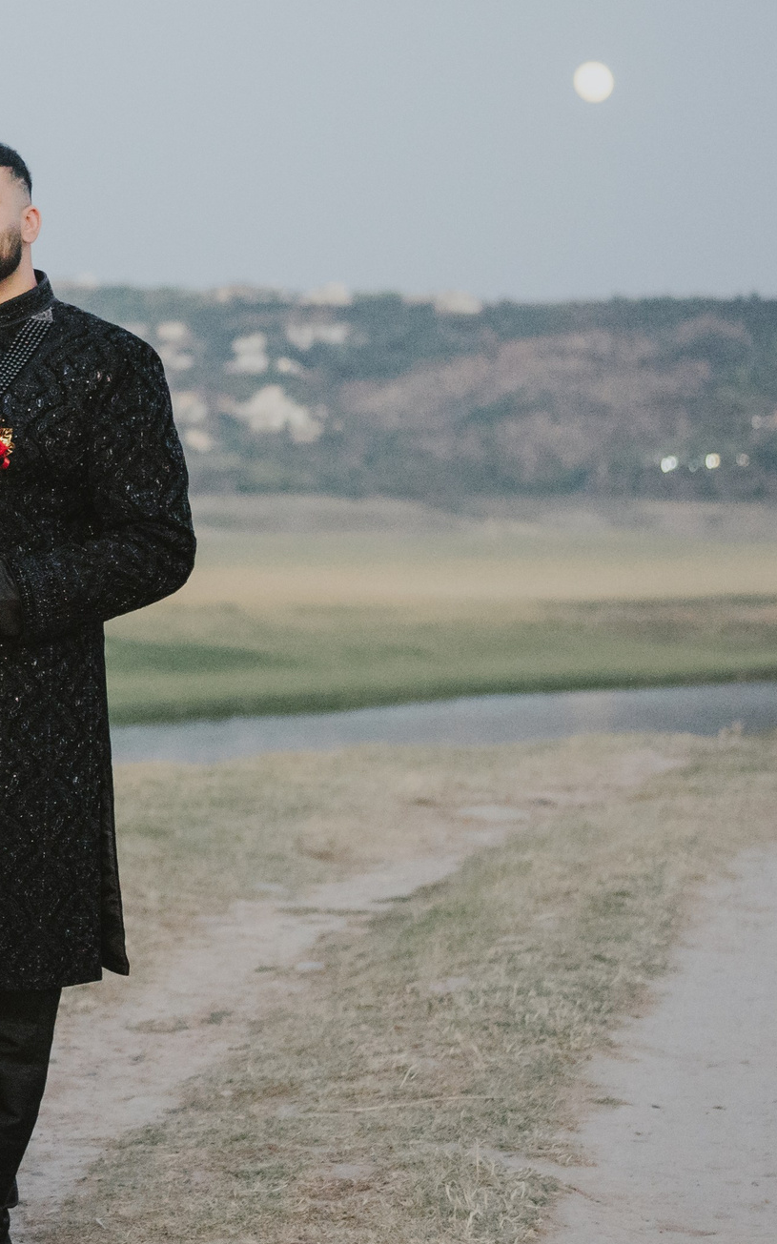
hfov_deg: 11.9
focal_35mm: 104
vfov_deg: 20.0
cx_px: -441
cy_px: 632
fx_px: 3526
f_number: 1.6
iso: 6400
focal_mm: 35
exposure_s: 1/800
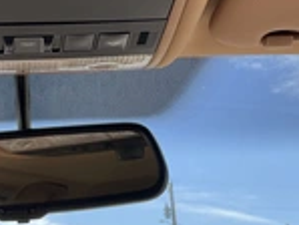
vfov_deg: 18.3
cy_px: -14
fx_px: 674
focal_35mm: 78
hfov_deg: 24.5
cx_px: 44
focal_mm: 3
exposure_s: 1/406
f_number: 1.8
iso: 25
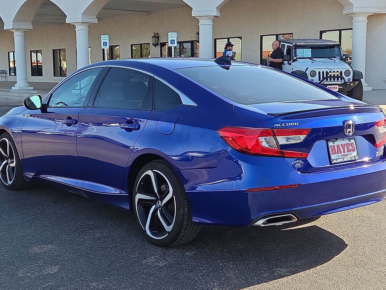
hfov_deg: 35.5
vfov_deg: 27.0
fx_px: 602
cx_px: 185
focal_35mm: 54
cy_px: 144
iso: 25
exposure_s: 1/455
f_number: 1.8
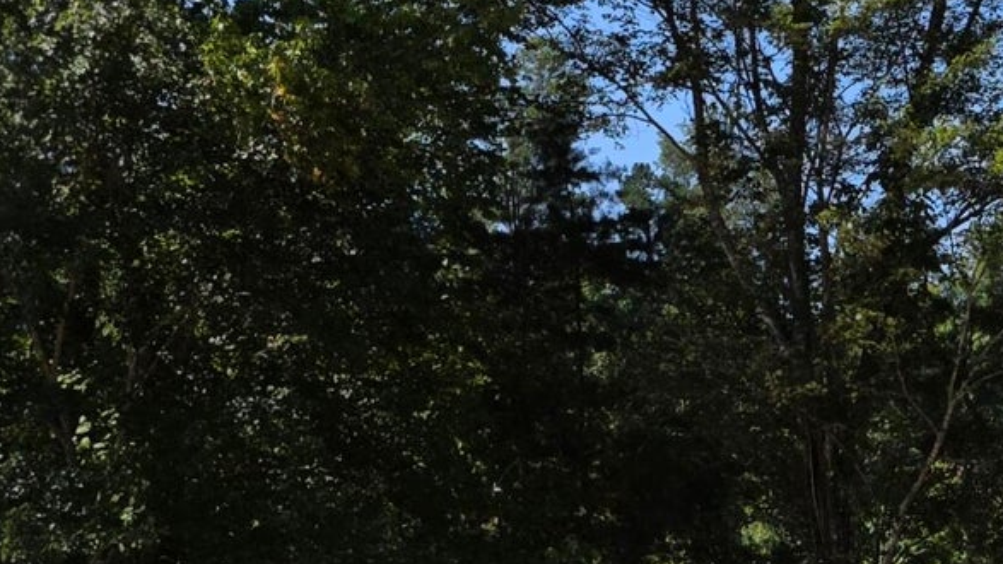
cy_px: 954
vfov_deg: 12.4
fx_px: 2420
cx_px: 1354
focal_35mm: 91
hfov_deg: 21.0
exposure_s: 1/5017
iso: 80
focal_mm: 6.3
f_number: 1.7
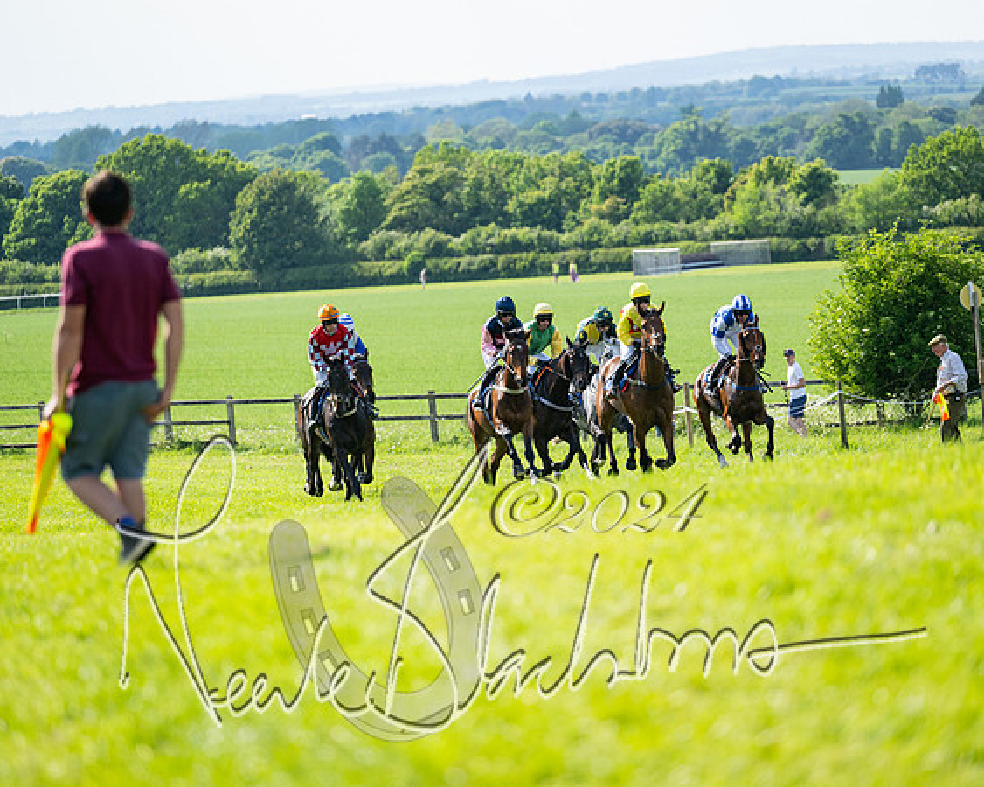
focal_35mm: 186
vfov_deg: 8.3
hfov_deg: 10.4
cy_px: 394
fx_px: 5412
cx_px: 492
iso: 400
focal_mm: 165
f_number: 3.2
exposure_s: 1/5000
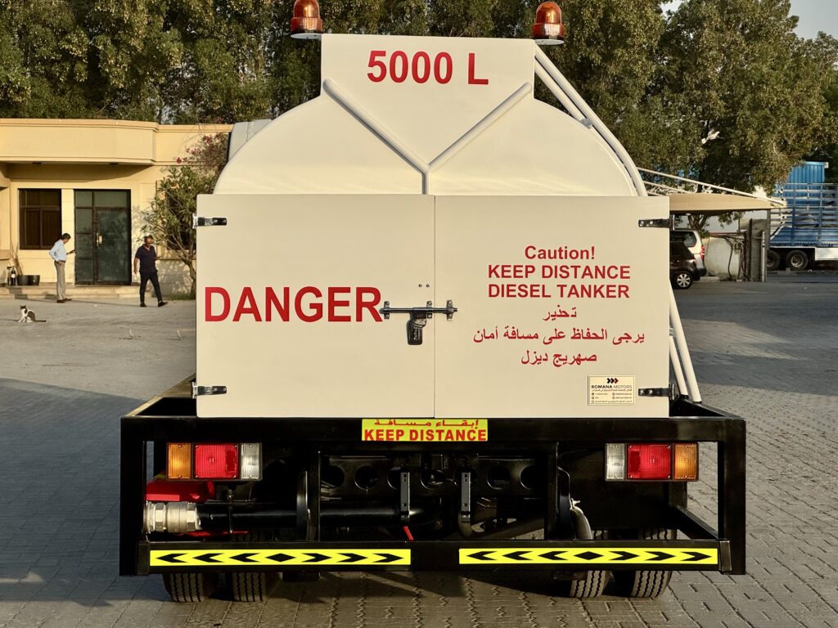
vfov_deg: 19.1
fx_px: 1864
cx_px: 419
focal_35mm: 77
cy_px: 314
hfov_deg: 25.3
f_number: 2.8
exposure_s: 1/2481
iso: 25
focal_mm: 9
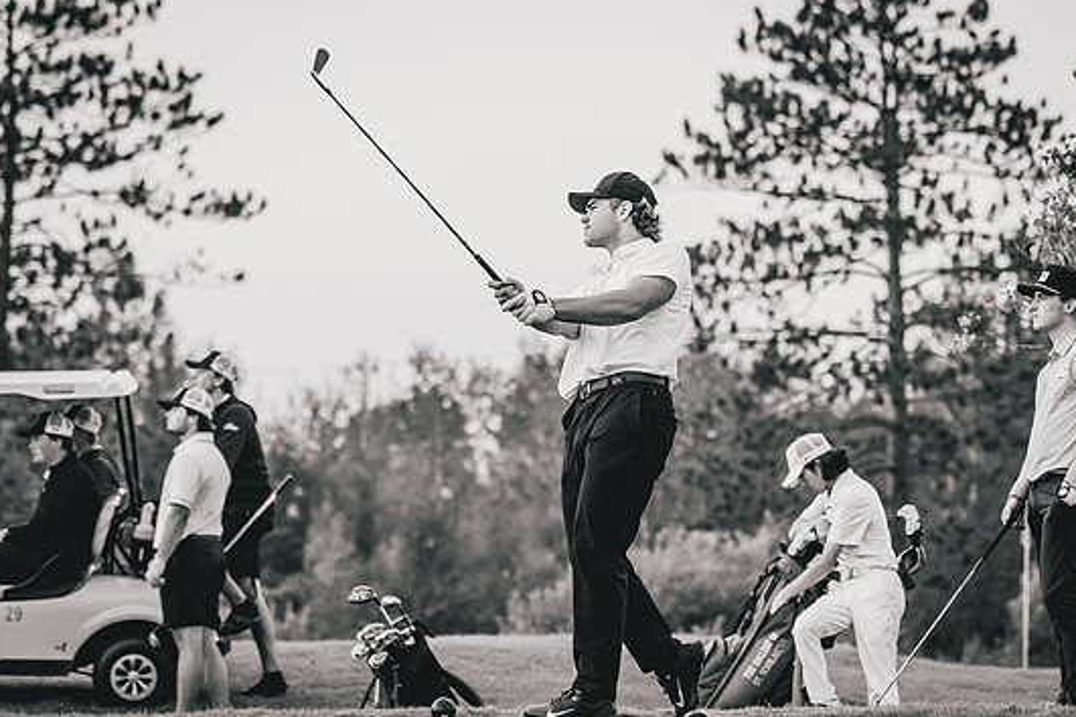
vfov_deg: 9.7
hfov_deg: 14.4
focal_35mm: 142
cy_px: 382
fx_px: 4244
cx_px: 582
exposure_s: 1/1250
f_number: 2.8
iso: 500
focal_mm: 87
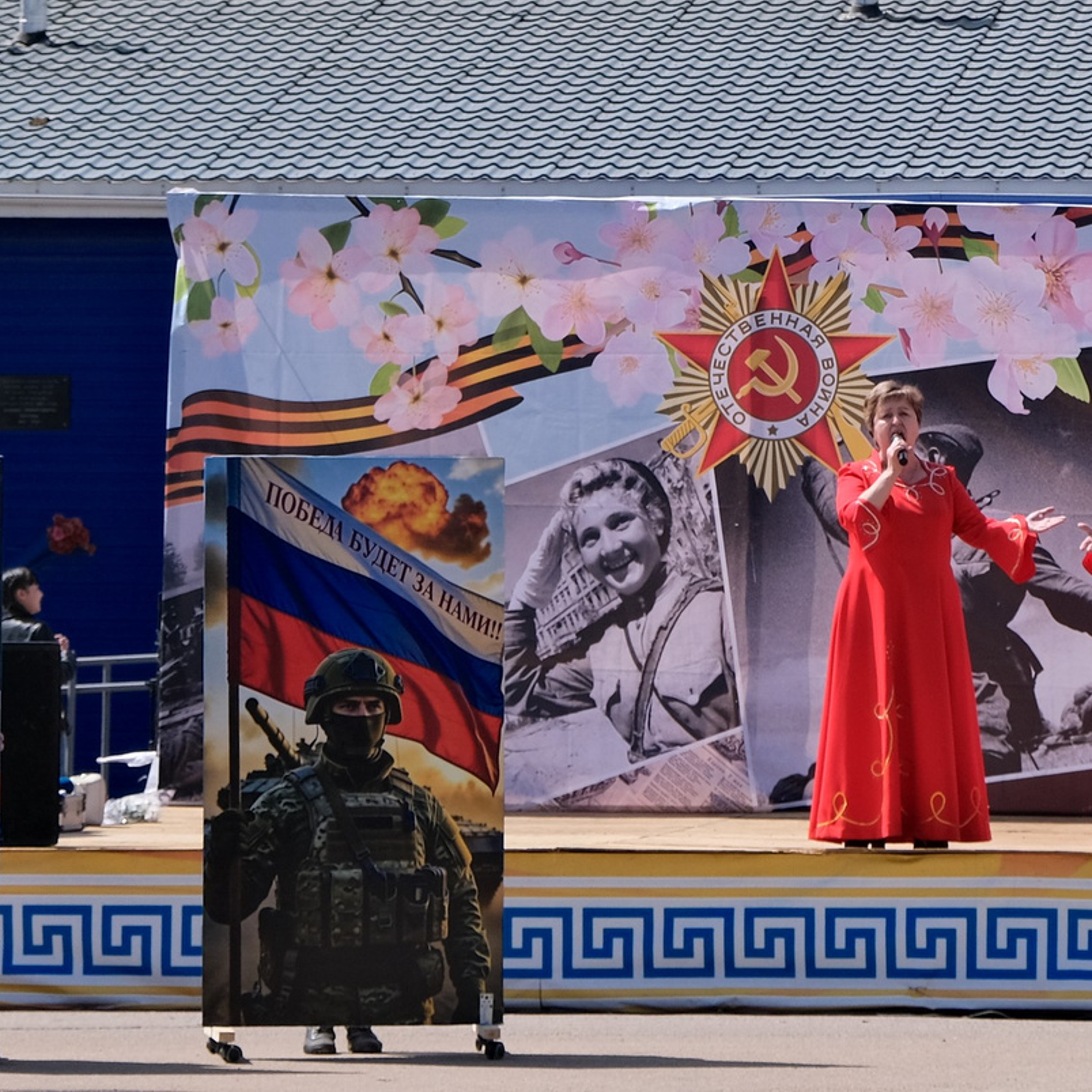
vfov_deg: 7.7
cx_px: 1029
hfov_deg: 7.8
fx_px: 8030
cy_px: 44
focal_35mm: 225
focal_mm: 55
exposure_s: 1/1100
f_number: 5.6
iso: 320
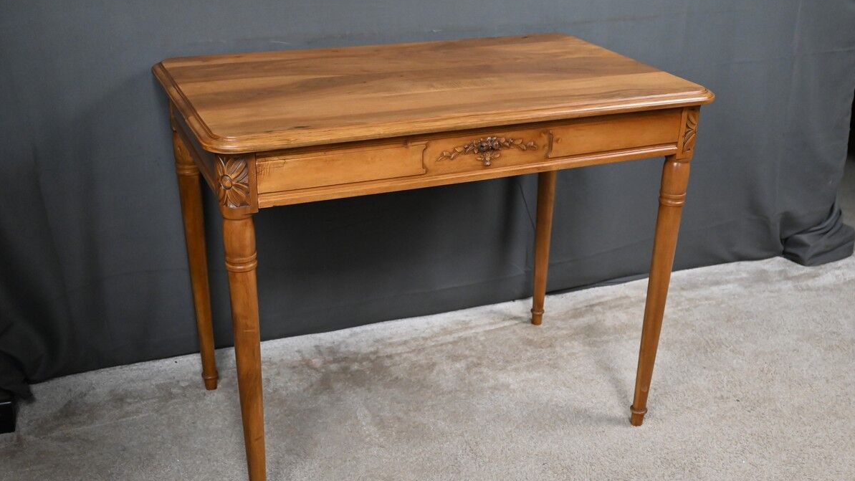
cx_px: 429
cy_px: 253
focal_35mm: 40
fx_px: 907
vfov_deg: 29.7
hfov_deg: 50.5
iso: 5000
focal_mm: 38
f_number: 5.6
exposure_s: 1/125
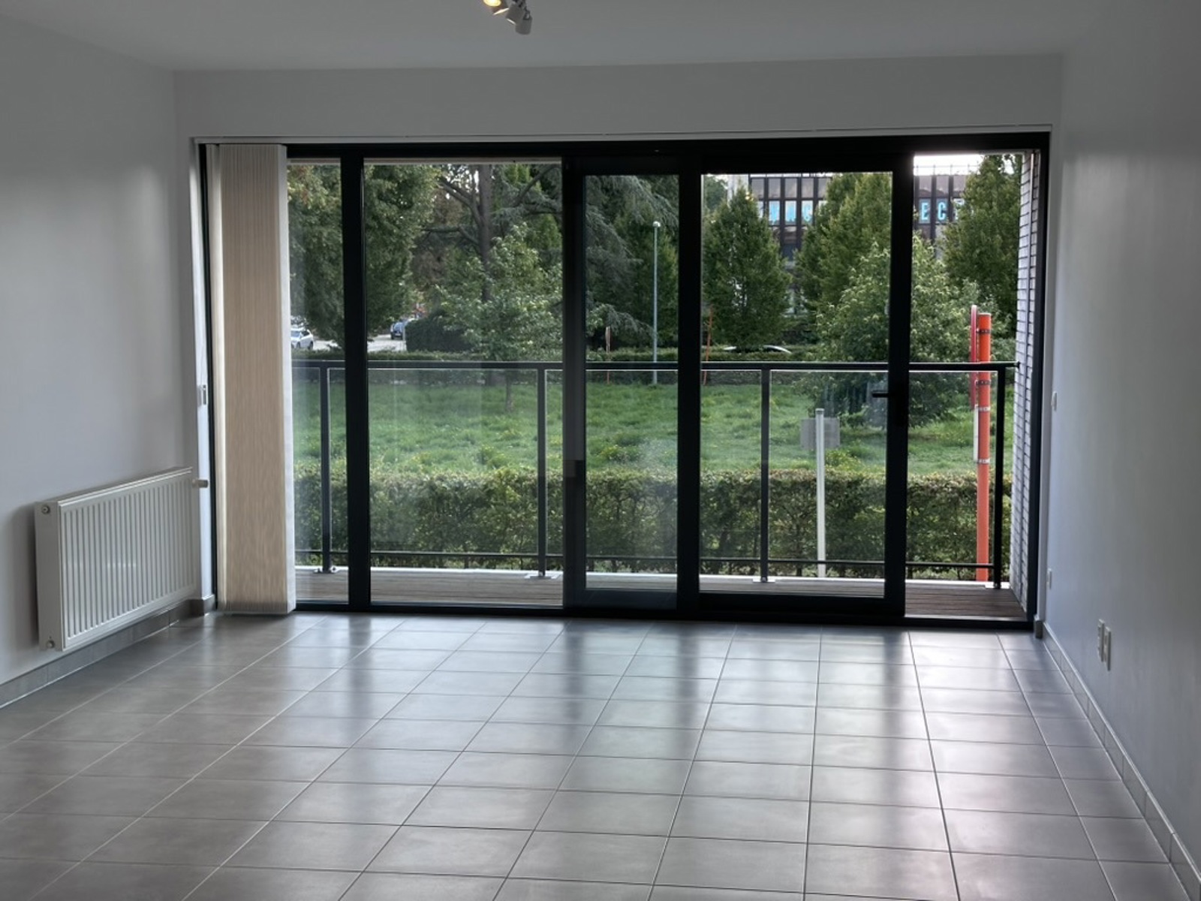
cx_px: 600
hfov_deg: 39.7
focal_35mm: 48
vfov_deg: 30.3
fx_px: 1665
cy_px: 450
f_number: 1.78
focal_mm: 6.86
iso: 64
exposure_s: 1/508
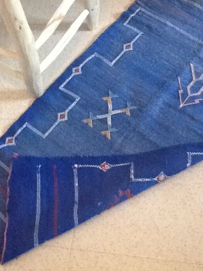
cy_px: 151
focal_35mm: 61
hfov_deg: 24.0
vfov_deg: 31.7
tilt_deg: -65.7
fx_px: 477
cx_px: 104
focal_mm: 2.03
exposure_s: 1/25
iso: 400
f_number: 2.4
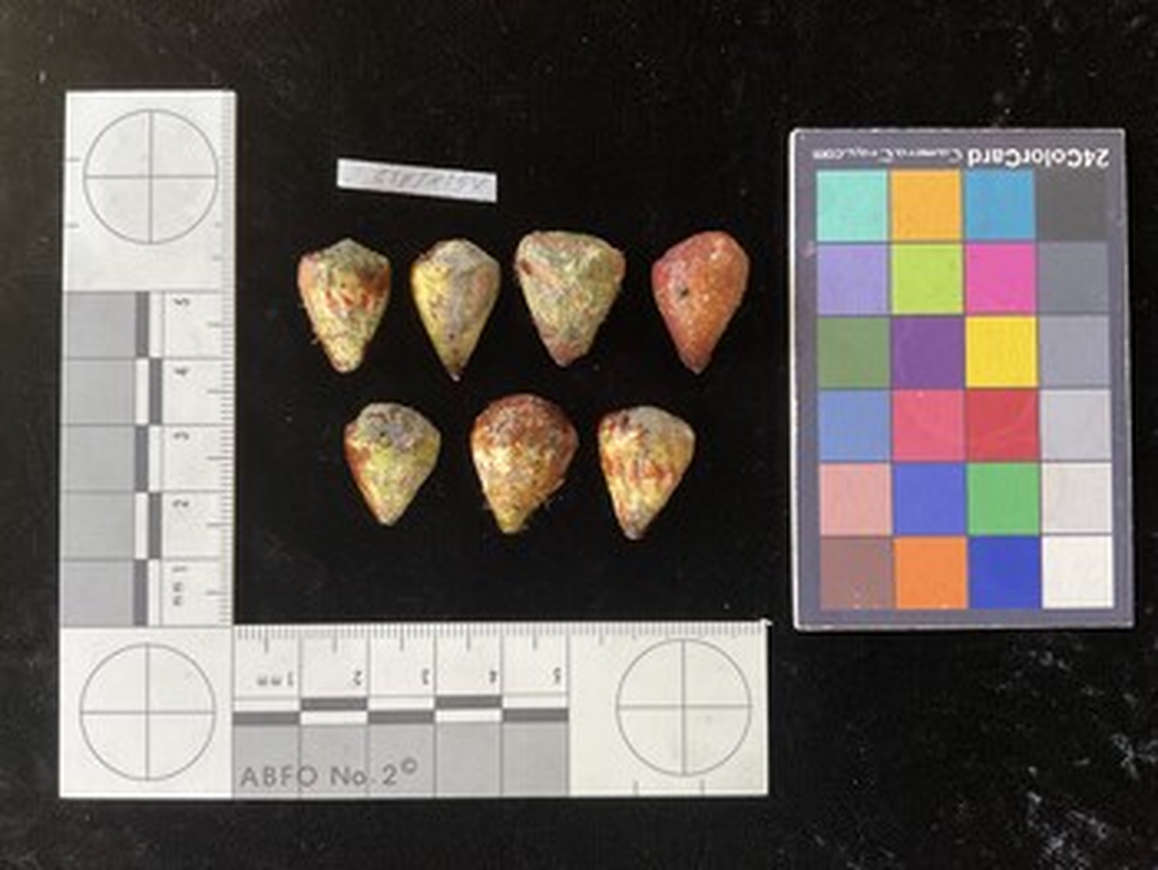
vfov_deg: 48.3
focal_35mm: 29
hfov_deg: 61.6
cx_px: 579
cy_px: 435
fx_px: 971
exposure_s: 1/60
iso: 64
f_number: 1.8
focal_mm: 3
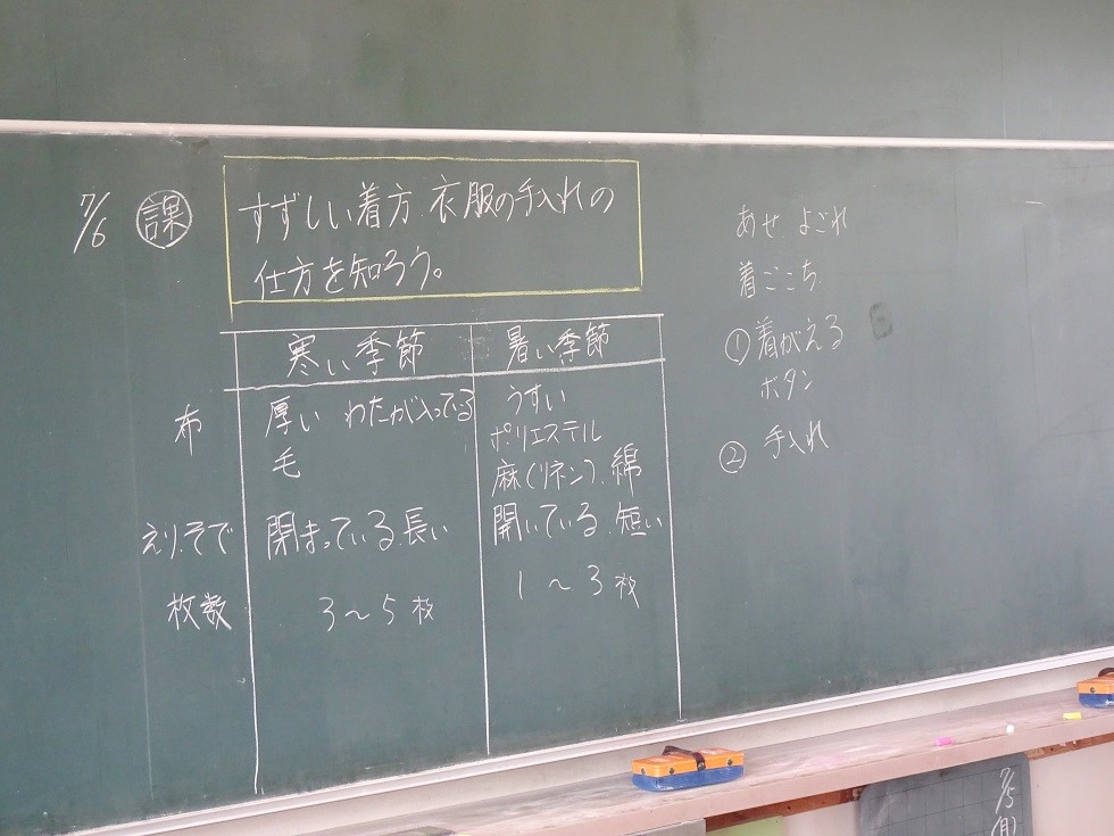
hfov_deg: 24.4
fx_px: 2575
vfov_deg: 18.4
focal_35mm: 80
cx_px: 557
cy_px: 418
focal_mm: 13.69
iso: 500
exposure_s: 1/80
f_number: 5
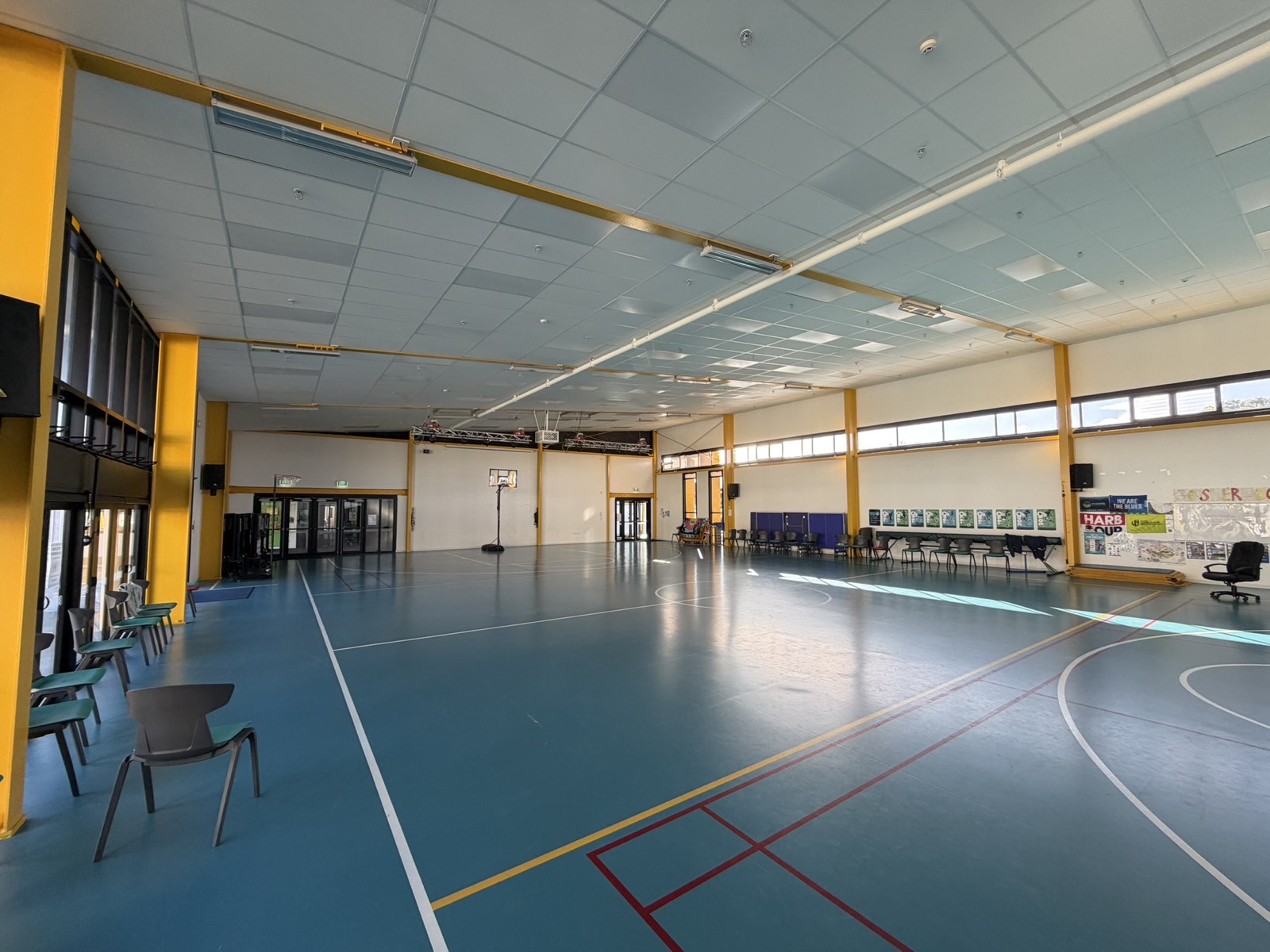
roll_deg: +1.2
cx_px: 635
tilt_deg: +4.7
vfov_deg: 85.7
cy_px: 476
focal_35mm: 14
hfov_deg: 102.1
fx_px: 514
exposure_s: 1/121
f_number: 2.2
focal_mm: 2.22
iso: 125
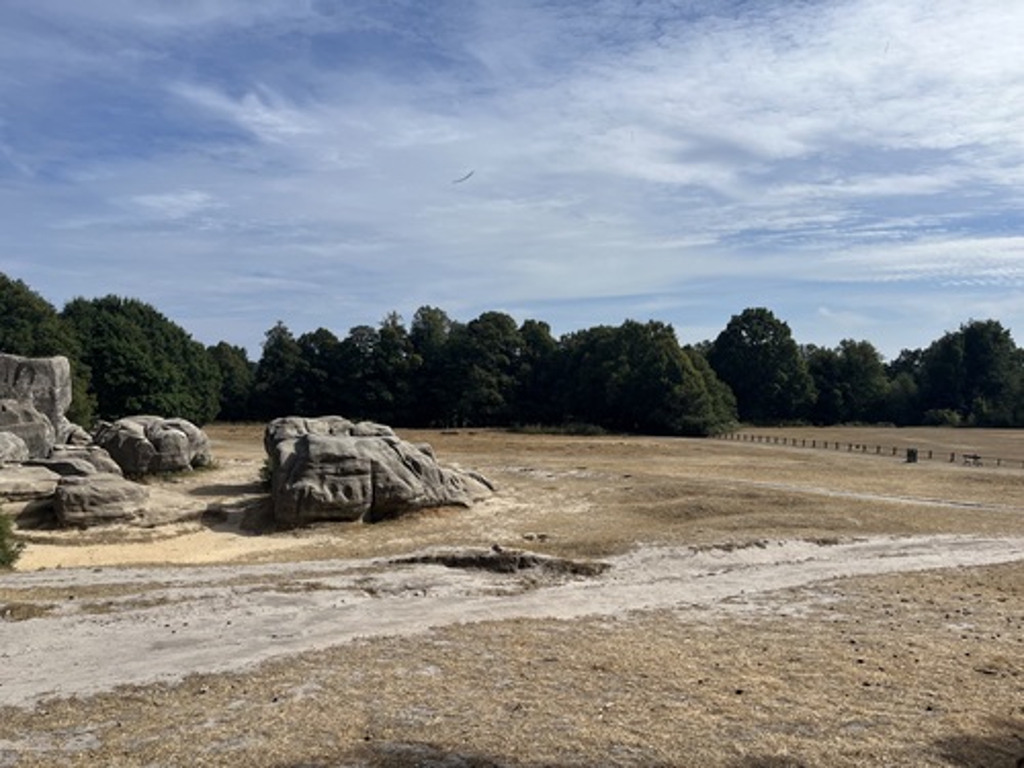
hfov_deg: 67.3
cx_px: 512
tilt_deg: -1.2
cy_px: 384
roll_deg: -0.7
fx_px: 769
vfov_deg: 53.1
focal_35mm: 26
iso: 50
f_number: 1.6
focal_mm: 5.1
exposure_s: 1/6897
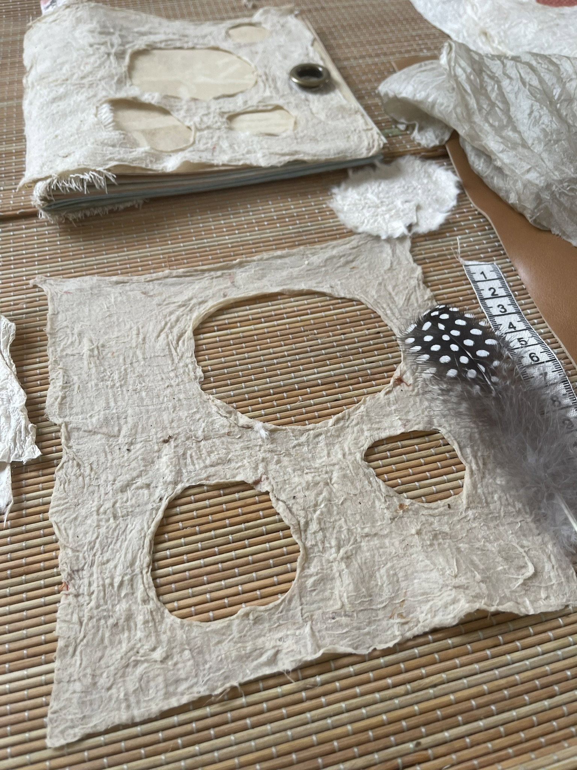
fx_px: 578
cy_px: 385
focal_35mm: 26
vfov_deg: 67.3
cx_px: 288
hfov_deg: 53.1
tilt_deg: -55.0
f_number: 1.6
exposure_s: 1/121
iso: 125
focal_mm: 5.1
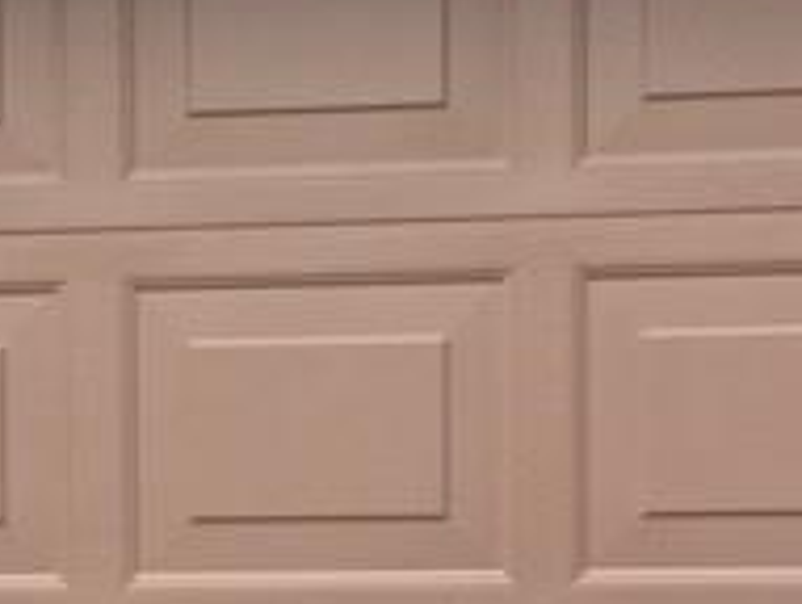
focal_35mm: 97
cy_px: 482
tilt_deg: -1.6
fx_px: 2252
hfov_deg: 19.9
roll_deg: +0.7
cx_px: 101
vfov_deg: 15.2
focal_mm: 4.15
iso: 25
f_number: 2.2
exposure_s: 1/265
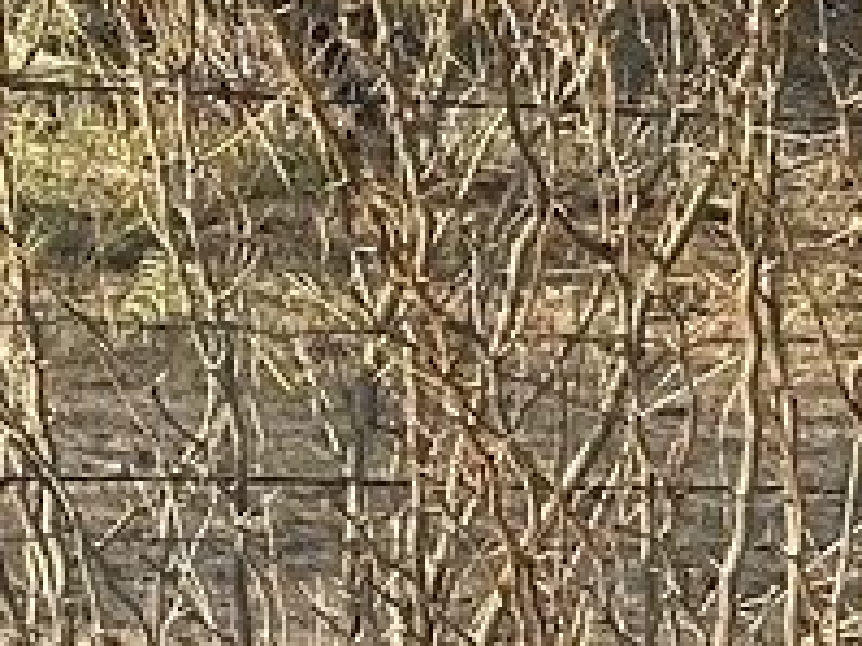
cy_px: -1296
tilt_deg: +4.7
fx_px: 8661
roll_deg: -2.2
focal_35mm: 348
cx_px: -1429
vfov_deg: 4.1
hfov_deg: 5.4
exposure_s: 1/1880
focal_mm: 6.86
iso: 64
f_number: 1.78
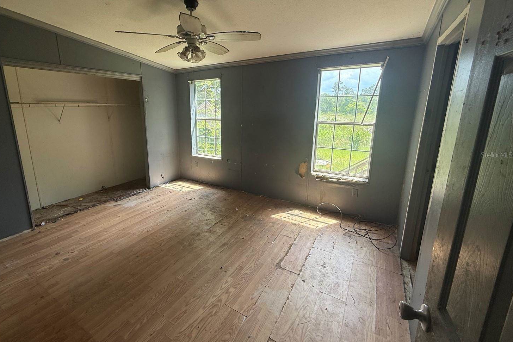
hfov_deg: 96.4
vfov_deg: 73.6
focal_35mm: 16
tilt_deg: -10.9
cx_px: 232
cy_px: 155
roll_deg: +0.4
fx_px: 228
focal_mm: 2.22
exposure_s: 1/138
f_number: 2.2
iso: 50
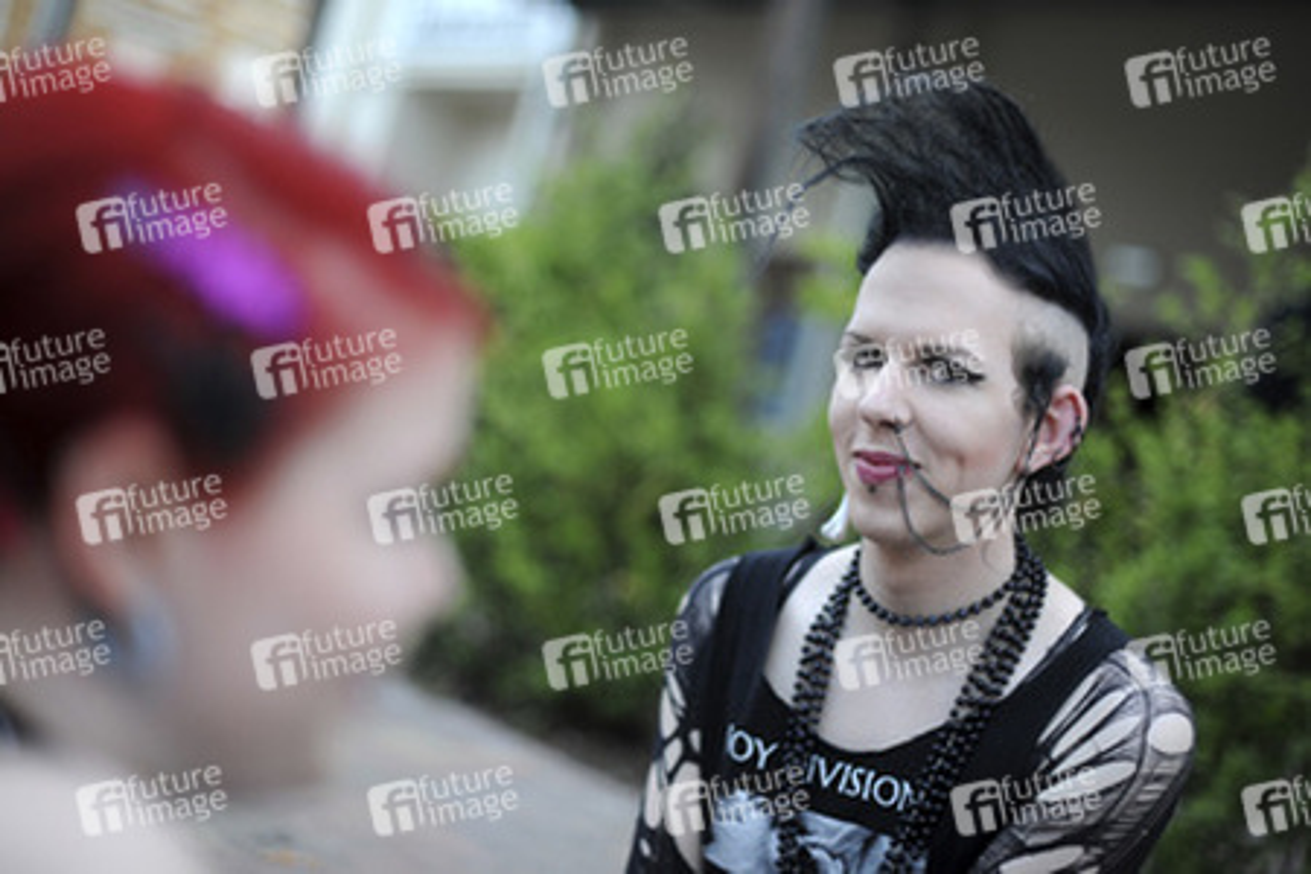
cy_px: 437
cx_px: 656
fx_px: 1821
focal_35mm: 50
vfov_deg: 27.0
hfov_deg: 39.6
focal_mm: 50
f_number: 1.8
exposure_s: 1/400
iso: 1000
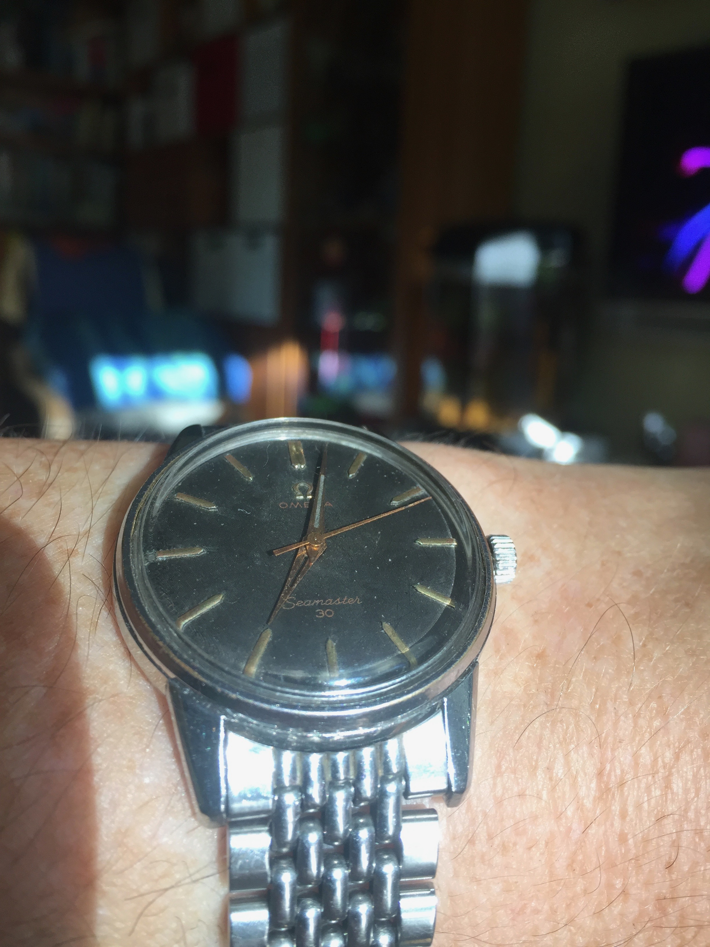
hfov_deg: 48.2
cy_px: 474
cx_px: 355
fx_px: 793
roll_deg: -3.2
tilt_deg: -13.7
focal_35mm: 29
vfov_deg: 61.7
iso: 50
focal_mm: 4.15
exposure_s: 1/100
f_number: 2.2
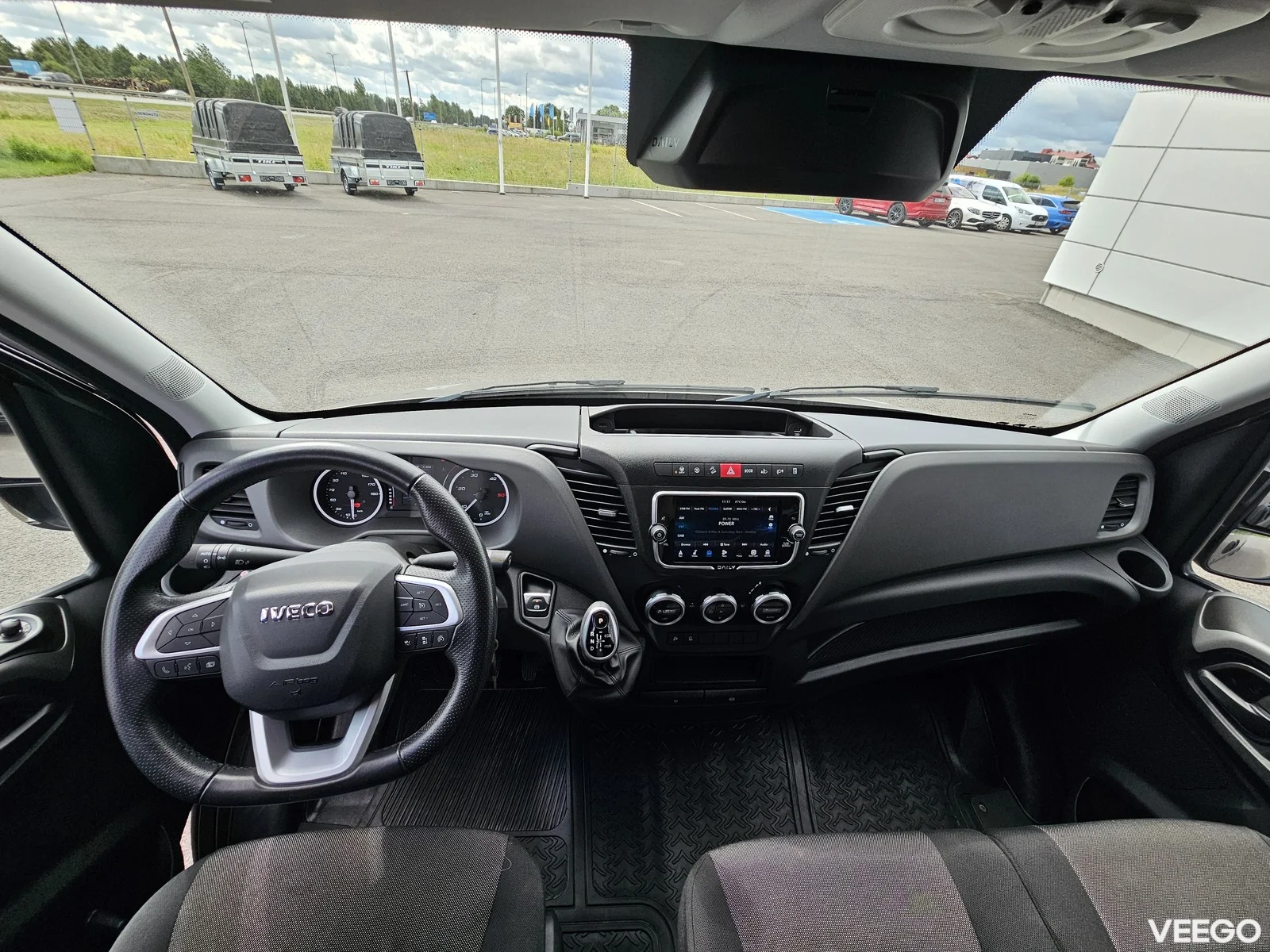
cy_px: 476
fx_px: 477
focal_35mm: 13
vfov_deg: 89.9
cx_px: 635
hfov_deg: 106.2
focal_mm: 2.2
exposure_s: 1/289
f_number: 2.2
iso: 50
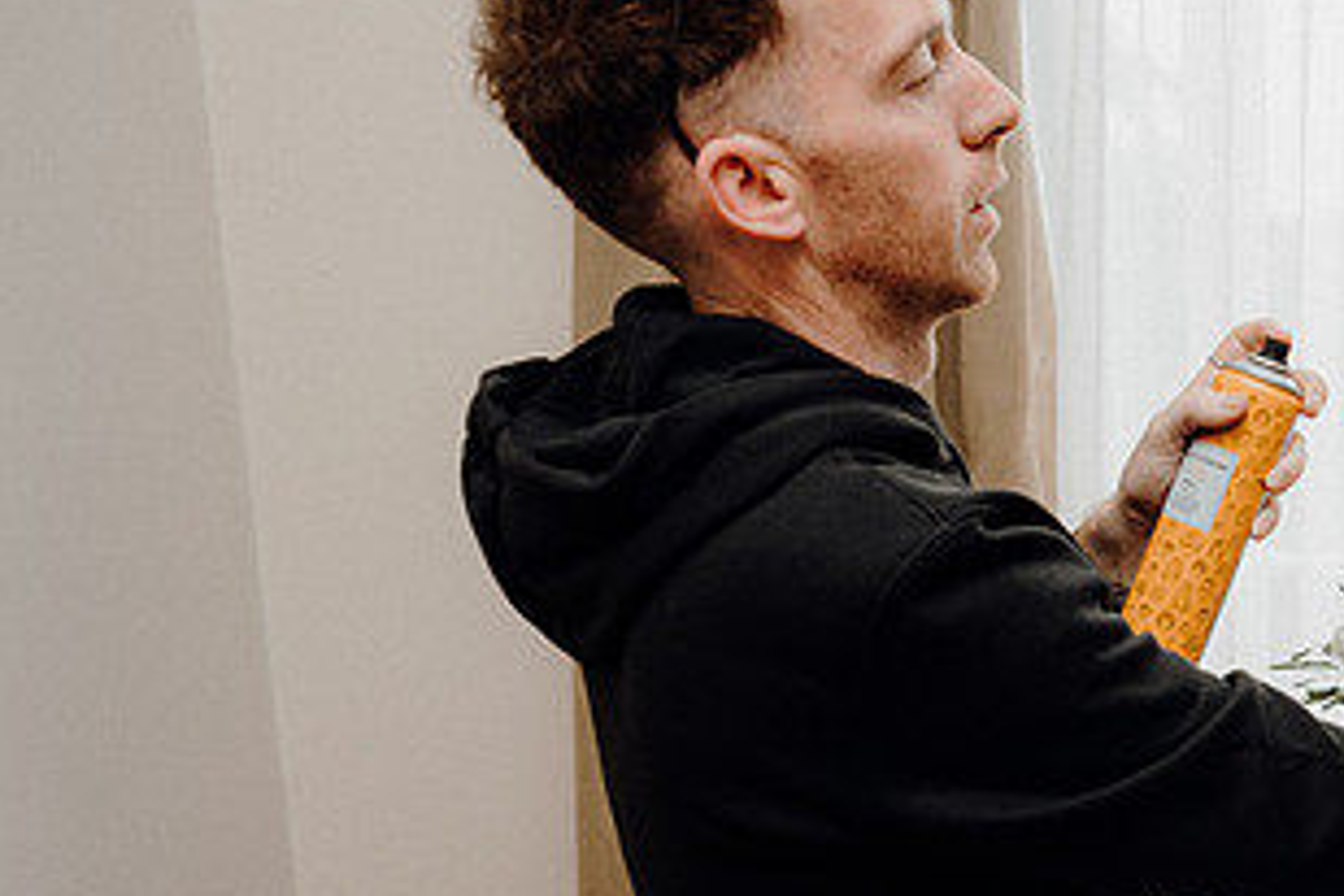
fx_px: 1680
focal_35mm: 45
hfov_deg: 39.8
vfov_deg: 29.6
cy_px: 607
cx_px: 1253
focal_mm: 24
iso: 200
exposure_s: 1/160
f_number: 3.5
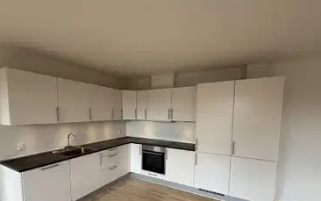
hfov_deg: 91.0
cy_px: 129
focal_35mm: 18
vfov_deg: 63.9
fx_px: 158
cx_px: 151
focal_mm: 2.22
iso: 80
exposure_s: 1/99
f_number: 2.2
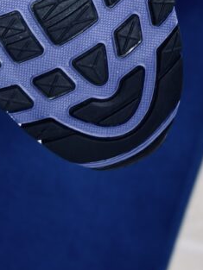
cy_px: -75
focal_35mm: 143
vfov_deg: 13.3
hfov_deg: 10.3
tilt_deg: -57.4
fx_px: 1117
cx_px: 26
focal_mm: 6.86
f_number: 1.78
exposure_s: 1/100
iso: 100
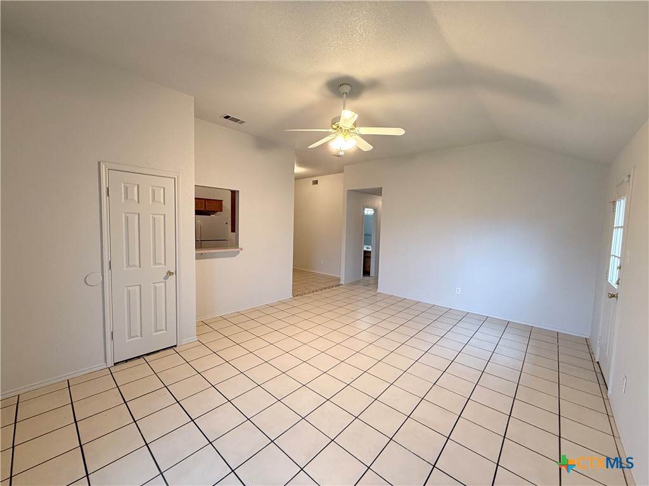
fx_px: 262
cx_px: 324
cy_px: 243
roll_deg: -1.6
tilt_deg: -1.4
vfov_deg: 85.7
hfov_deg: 102.1
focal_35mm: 14
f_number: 2.2
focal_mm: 2.22
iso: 200
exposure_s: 1/60
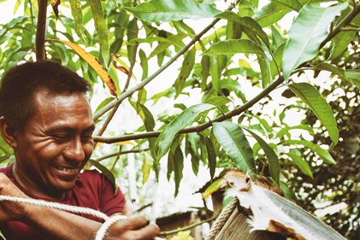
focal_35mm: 47
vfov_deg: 26.8
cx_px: 123
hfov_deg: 41.4
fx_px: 470
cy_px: 249
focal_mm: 22
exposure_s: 1/160
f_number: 3.2
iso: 100
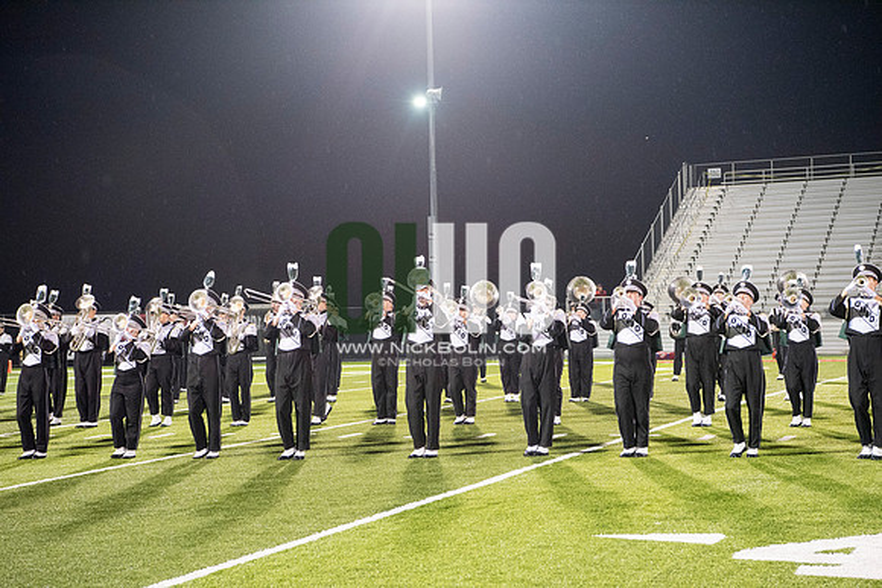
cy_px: 294
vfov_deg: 19.5
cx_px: 441
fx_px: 1715
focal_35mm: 70
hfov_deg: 28.8
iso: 5000
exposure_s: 1/200
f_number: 5.6
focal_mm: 70
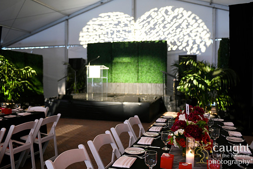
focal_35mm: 32
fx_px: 225
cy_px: 84
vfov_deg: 41.1
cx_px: 126
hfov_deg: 58.7
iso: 1600
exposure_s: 1/80
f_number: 2.8
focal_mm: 32
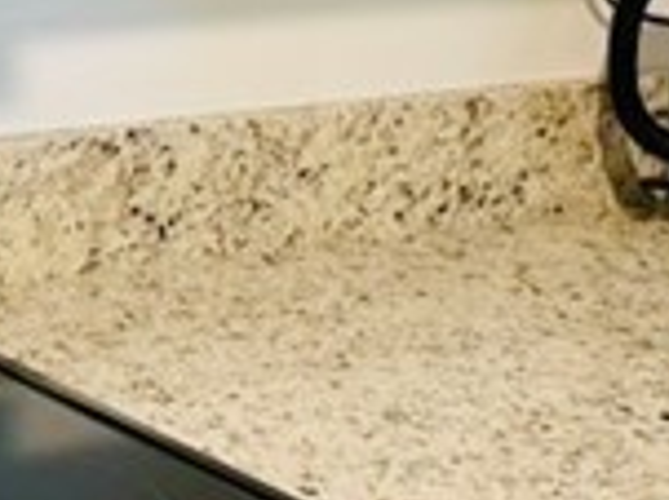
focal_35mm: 163
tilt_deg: -8.3
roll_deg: -0.7
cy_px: -62
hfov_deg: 11.9
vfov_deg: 9.0
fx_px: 3148
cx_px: -58
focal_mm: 6.76
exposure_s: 1/60
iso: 250
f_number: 1.78
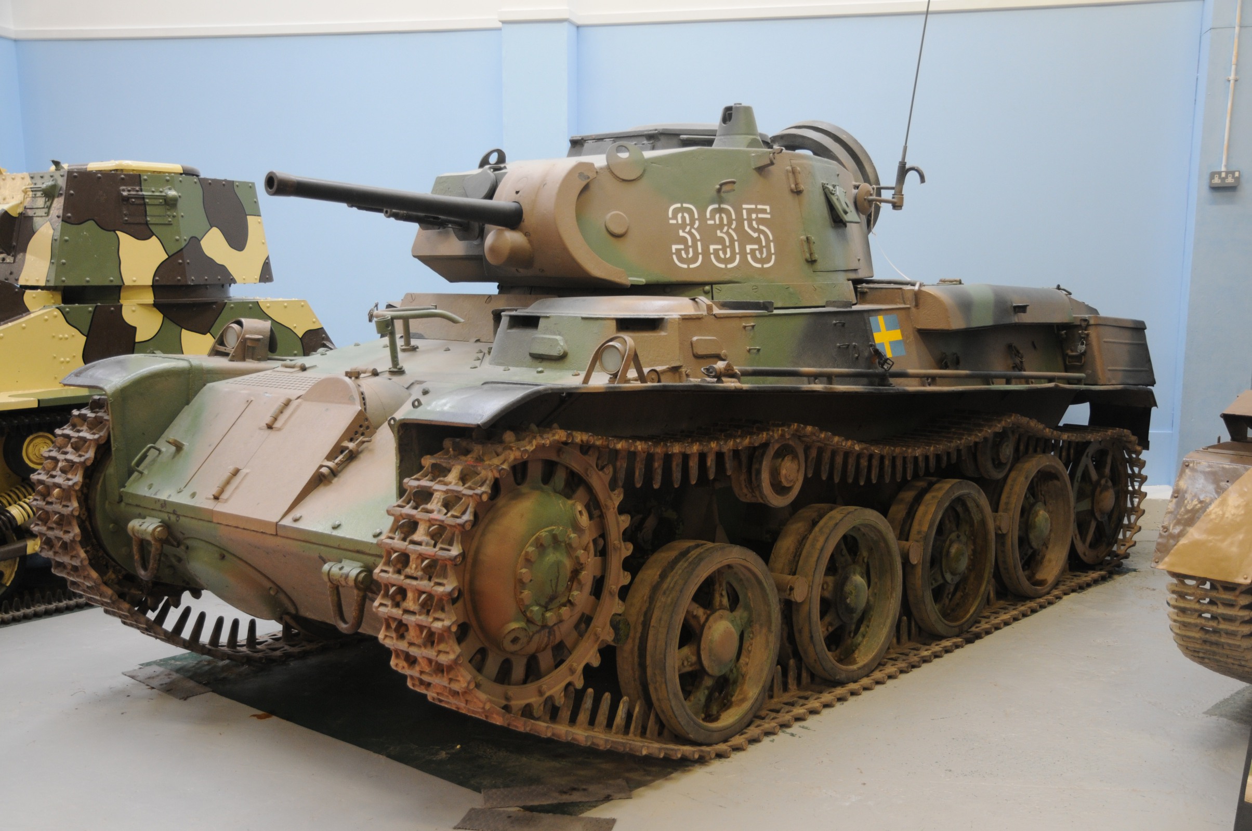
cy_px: 416
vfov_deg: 34.1
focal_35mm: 39
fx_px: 1355
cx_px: 626
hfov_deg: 49.6
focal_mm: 26
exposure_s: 1/15
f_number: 4.2
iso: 450
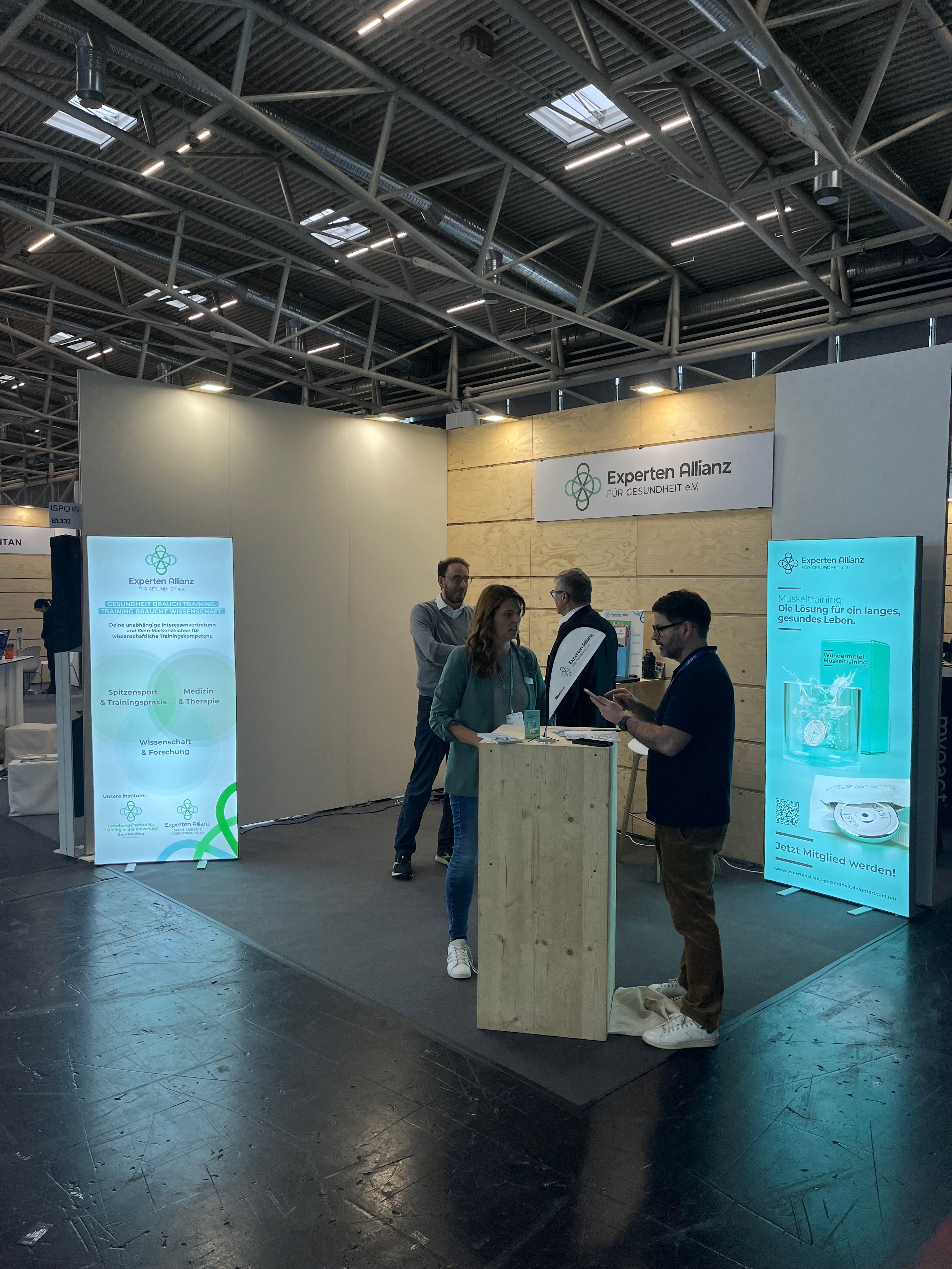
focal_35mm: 26
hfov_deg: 53.1
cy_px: 634
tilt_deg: -1.9
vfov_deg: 67.3
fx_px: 953
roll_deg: -0.4
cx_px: 476
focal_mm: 5.1
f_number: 1.6
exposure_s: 1/100
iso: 50
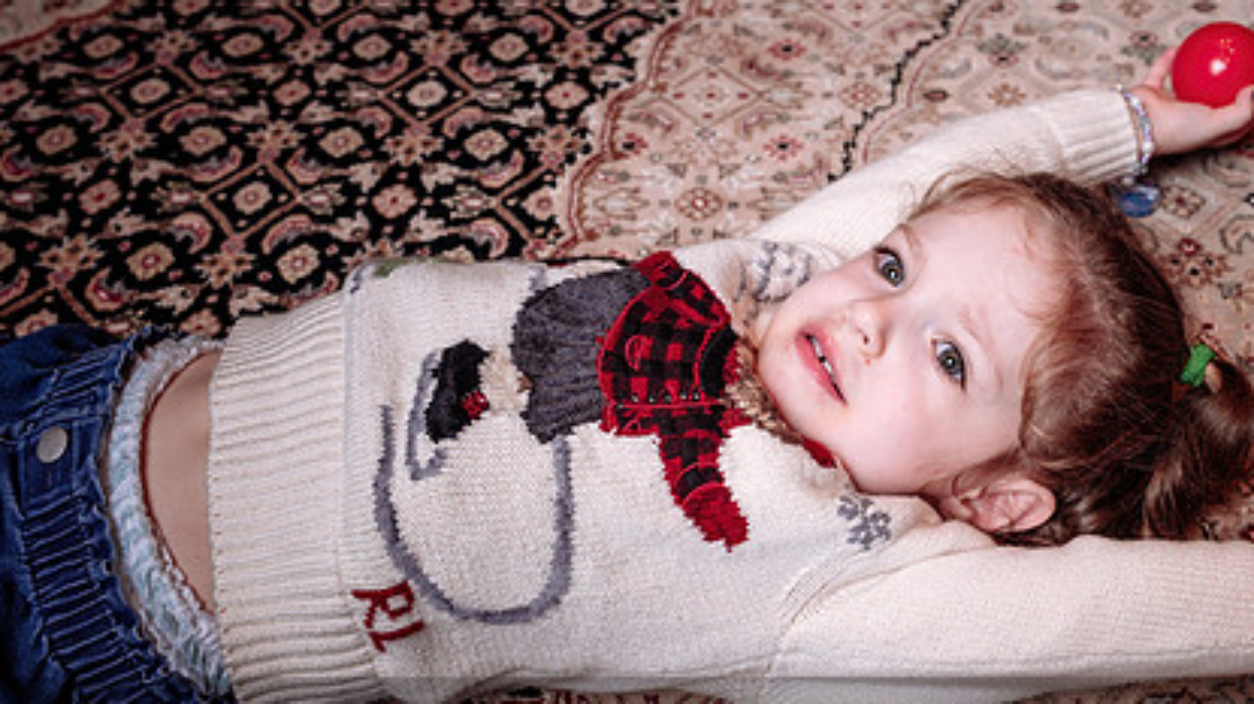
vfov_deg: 29.0
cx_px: 768
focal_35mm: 41
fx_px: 1363
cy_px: 364
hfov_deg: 49.0
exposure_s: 1/200
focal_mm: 28
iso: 500
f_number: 4.5
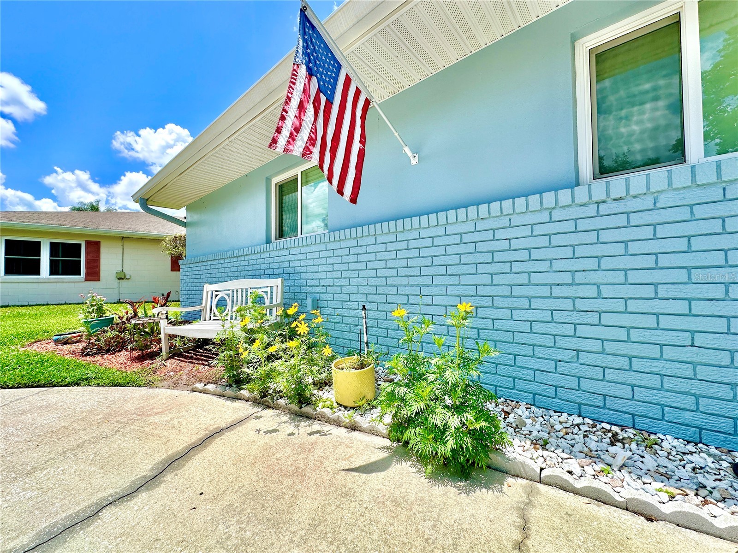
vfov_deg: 85.7
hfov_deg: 102.1
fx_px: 298
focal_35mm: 14
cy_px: 276
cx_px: 369
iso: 50
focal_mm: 2.22
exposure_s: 1/1383
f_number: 2.2
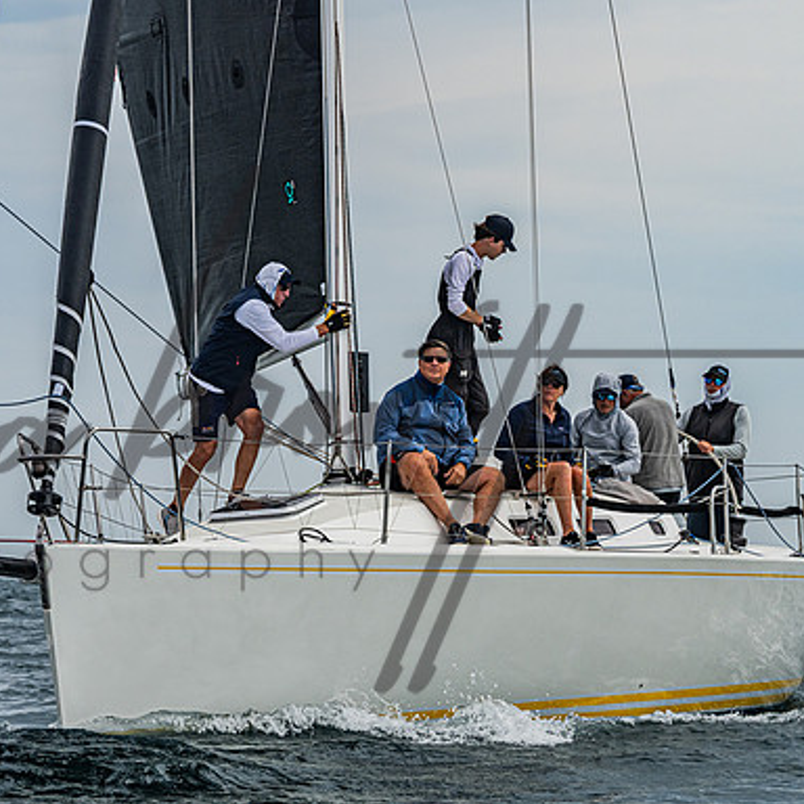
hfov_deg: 8.0
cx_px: 386
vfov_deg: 8.0
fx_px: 5755
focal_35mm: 219
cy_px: 379
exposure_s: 1/2500
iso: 400
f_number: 8
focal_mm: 145
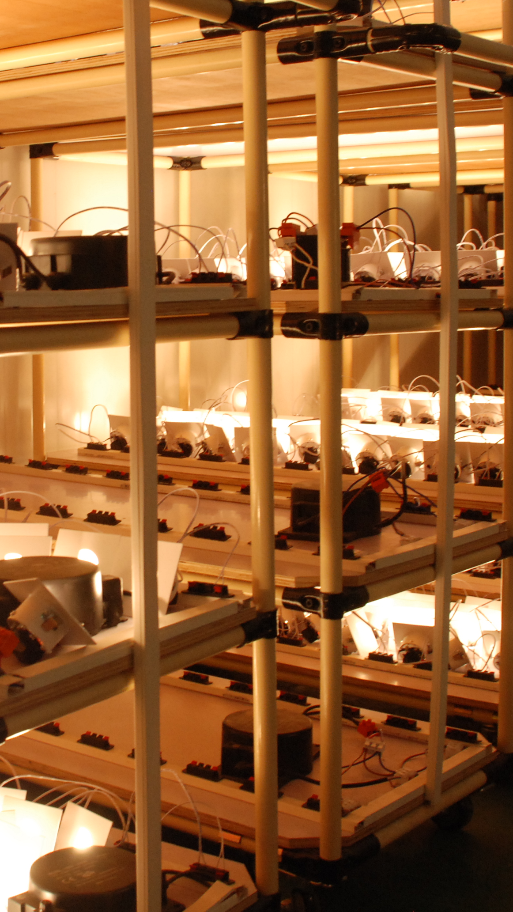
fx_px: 1426
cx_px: 95
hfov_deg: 20.1
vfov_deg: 35.3
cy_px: 346
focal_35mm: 59
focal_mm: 20
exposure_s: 1/30
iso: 500
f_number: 6.3
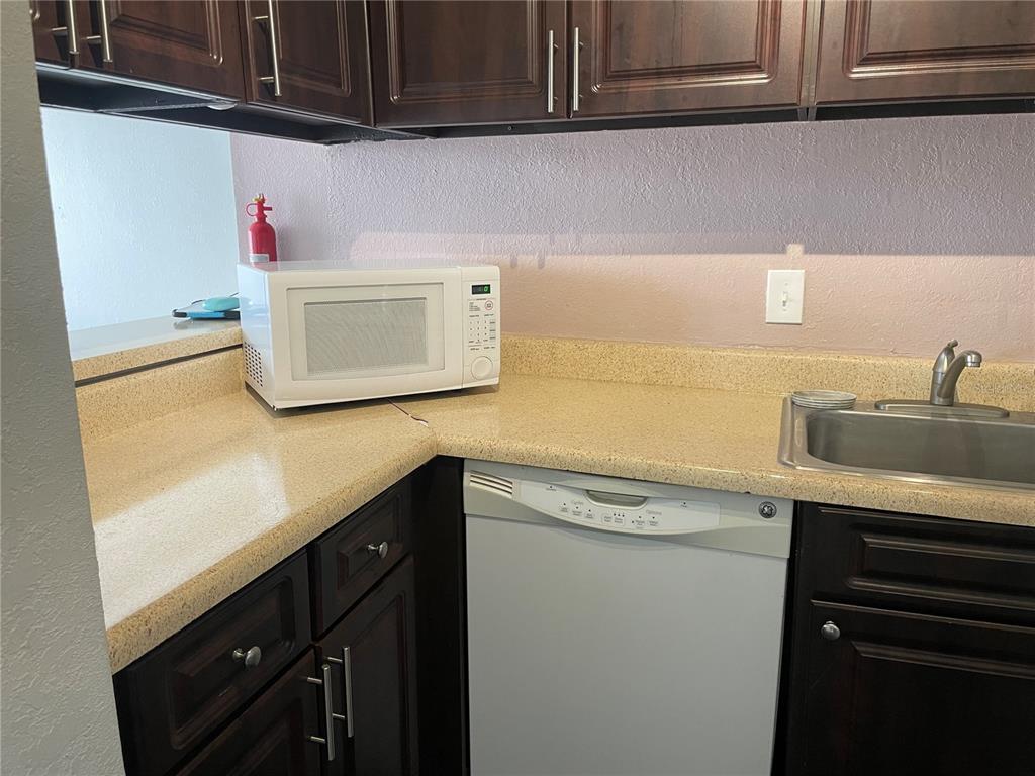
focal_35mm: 26
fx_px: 777
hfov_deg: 67.3
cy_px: 388
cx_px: 518
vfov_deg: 53.1
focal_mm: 4.2
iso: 125
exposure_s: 1/60
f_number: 1.6
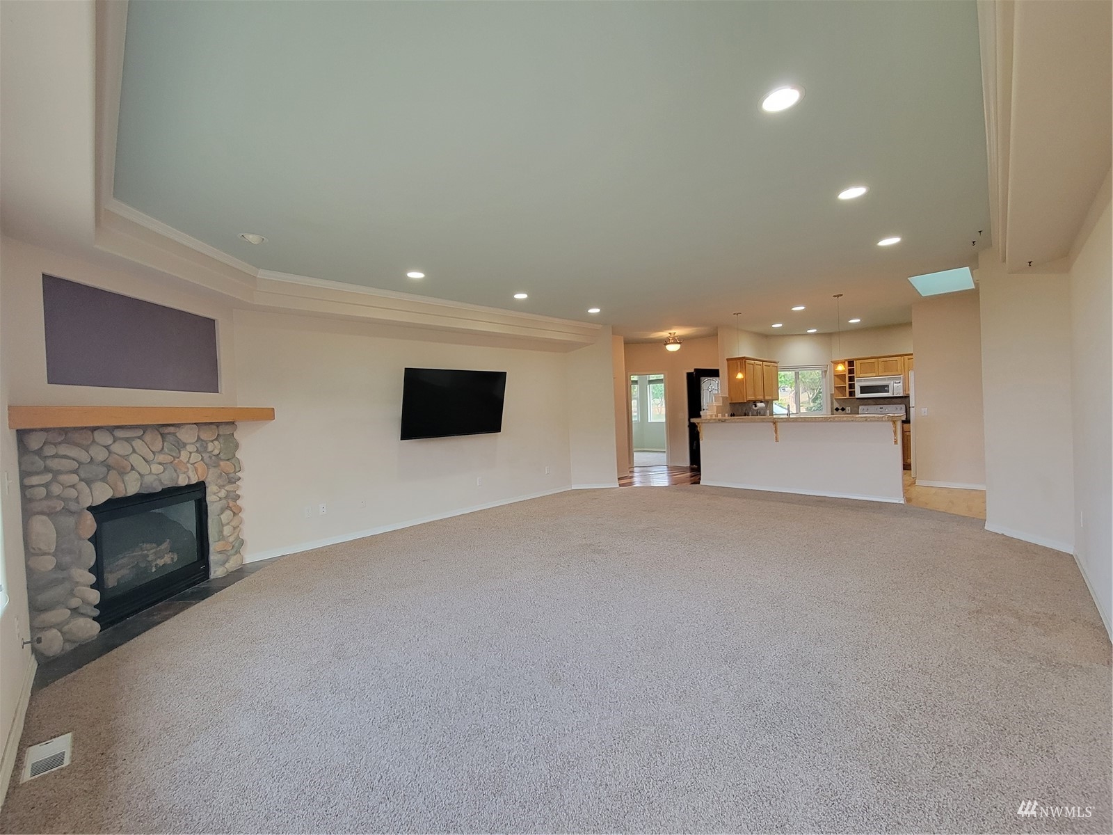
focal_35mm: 13
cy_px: 418
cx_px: 556
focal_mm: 2.2
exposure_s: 1/60
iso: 320
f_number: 2.2
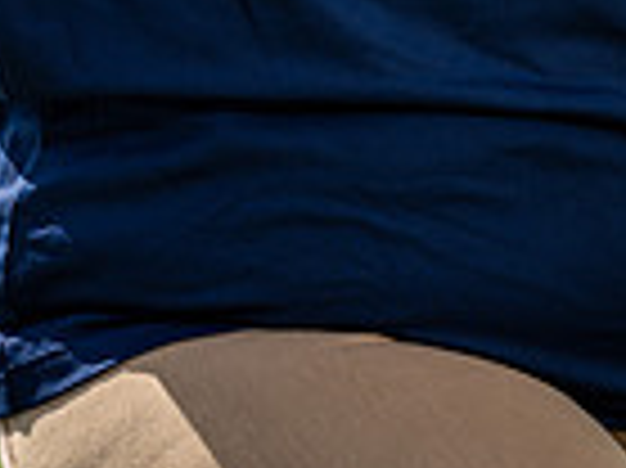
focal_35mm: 178
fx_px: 3216
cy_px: -513
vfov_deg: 7.9
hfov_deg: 11.1
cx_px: 207
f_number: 8
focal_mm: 57
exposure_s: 1/250
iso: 125
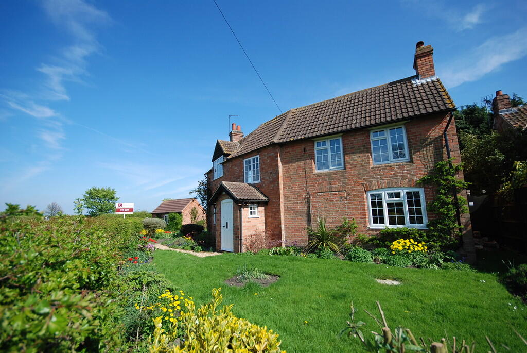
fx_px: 220
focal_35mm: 15
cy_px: 176
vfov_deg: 77.5
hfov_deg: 100.3
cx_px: 264
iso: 100
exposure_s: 1/400
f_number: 5.6
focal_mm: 10
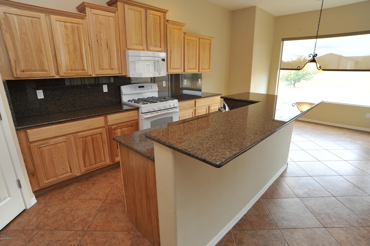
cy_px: 123
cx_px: 185
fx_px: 185
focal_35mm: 18
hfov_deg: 90.0
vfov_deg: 67.3
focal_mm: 18
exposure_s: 1/30
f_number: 9
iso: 1000
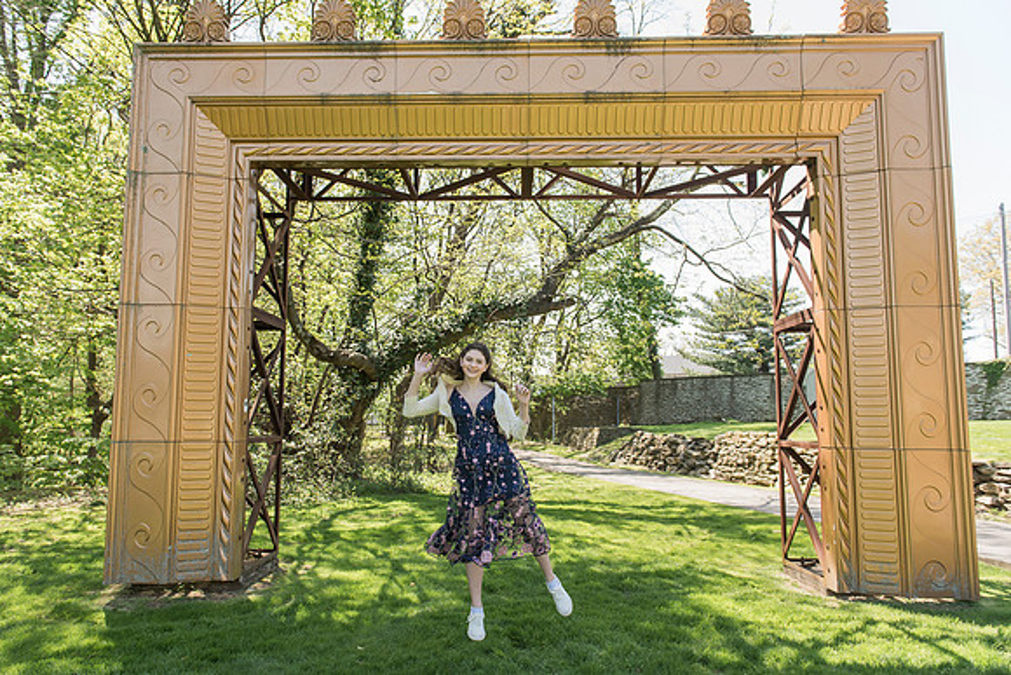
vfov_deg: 51.3
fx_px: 702
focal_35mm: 25
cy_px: 345
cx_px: 488
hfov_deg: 71.5
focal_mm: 24
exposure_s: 1/800
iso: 400
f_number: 4
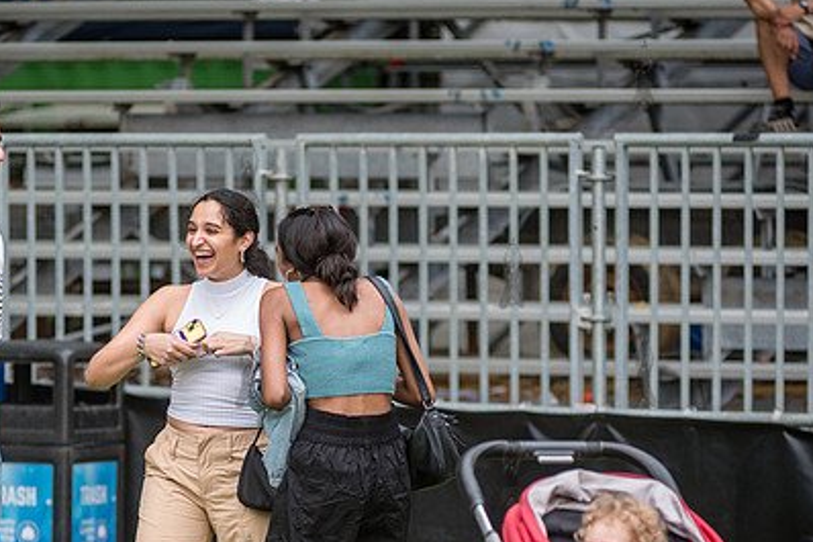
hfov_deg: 8.0
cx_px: 332
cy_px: 396
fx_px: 5846
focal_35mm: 259
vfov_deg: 5.3
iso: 1000
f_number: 3.5
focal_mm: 155
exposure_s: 1/1600
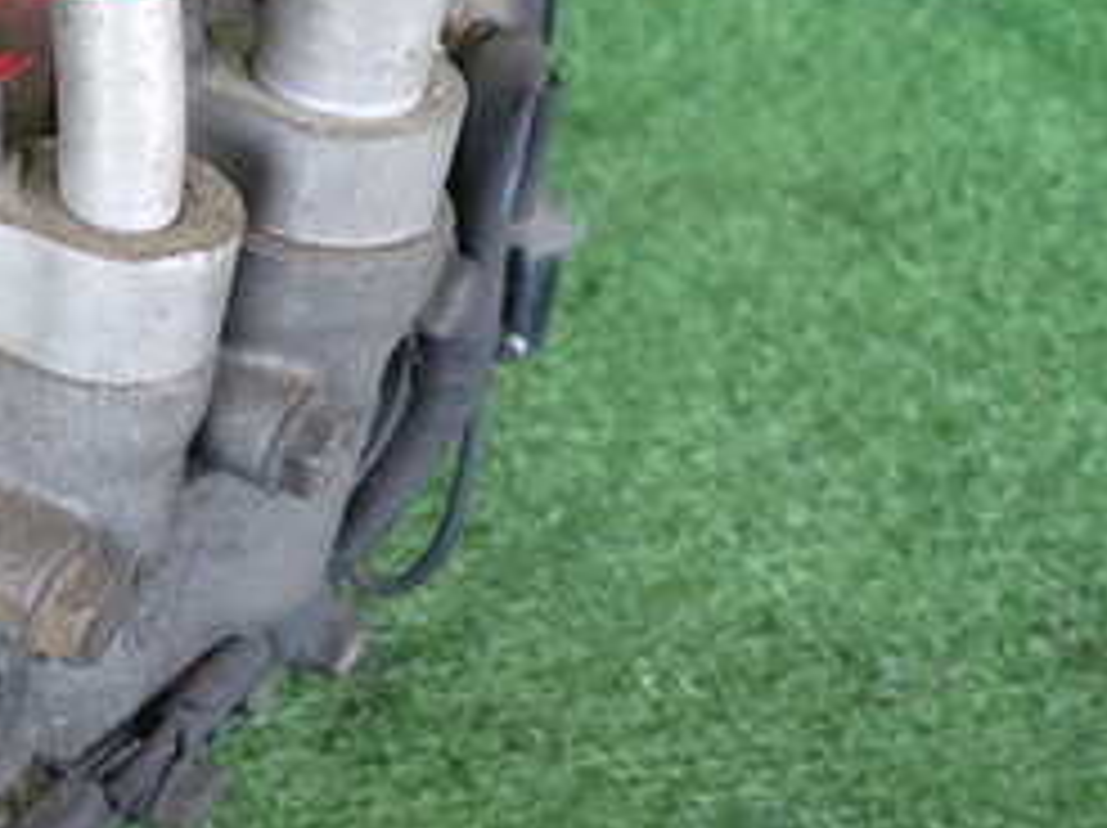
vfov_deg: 24.0
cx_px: -94
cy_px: 338
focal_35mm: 61
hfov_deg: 28.9
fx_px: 1949
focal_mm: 4.5
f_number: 2
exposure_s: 1/100
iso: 200
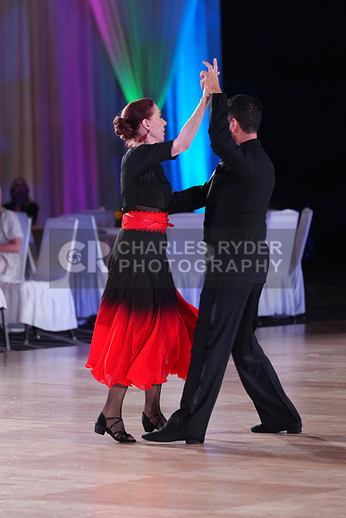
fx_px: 2881
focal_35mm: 200
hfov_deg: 6.9
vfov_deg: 10.3
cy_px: 259
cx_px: 173
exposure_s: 1/400
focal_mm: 200
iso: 3200
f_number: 4
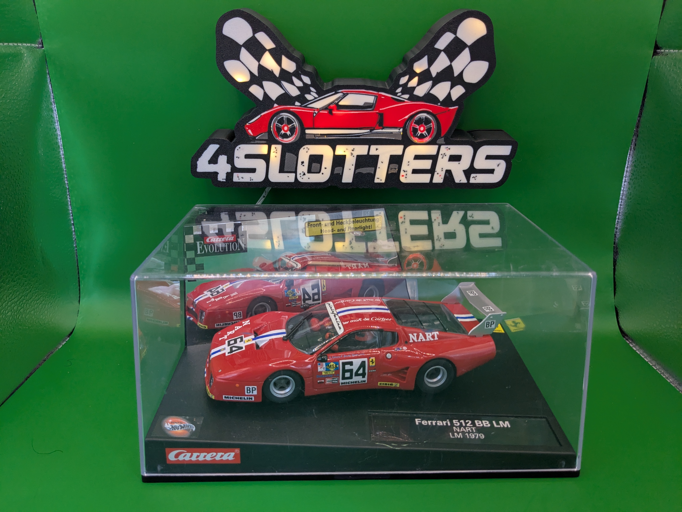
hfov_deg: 65.3
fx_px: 532
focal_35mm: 27
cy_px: 256
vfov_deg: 51.4
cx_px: 341
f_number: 1.73
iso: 73
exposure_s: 1/50
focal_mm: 4.38
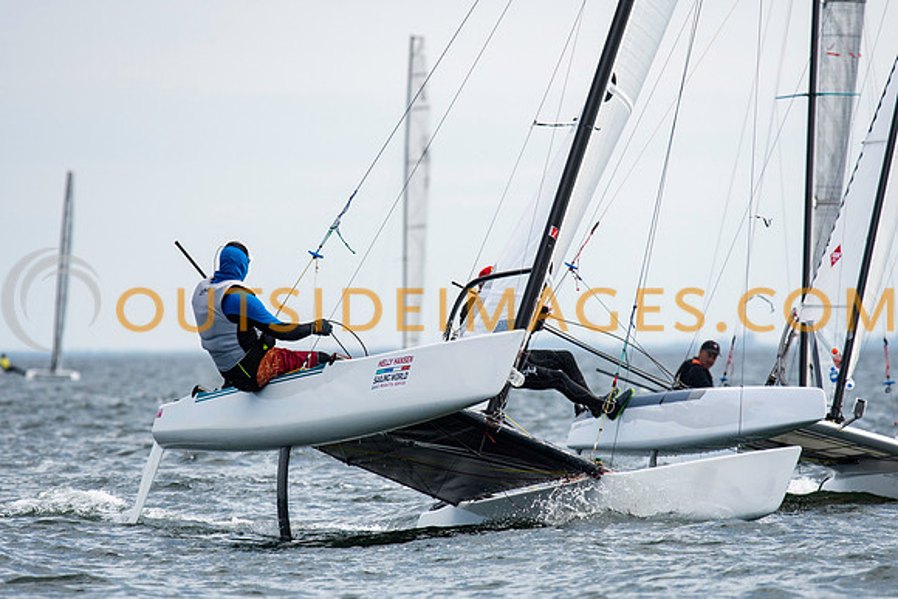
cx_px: 449
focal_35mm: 450
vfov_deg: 3.1
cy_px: 300
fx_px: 11227
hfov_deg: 4.6
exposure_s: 1/5000
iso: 400
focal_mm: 300
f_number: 5
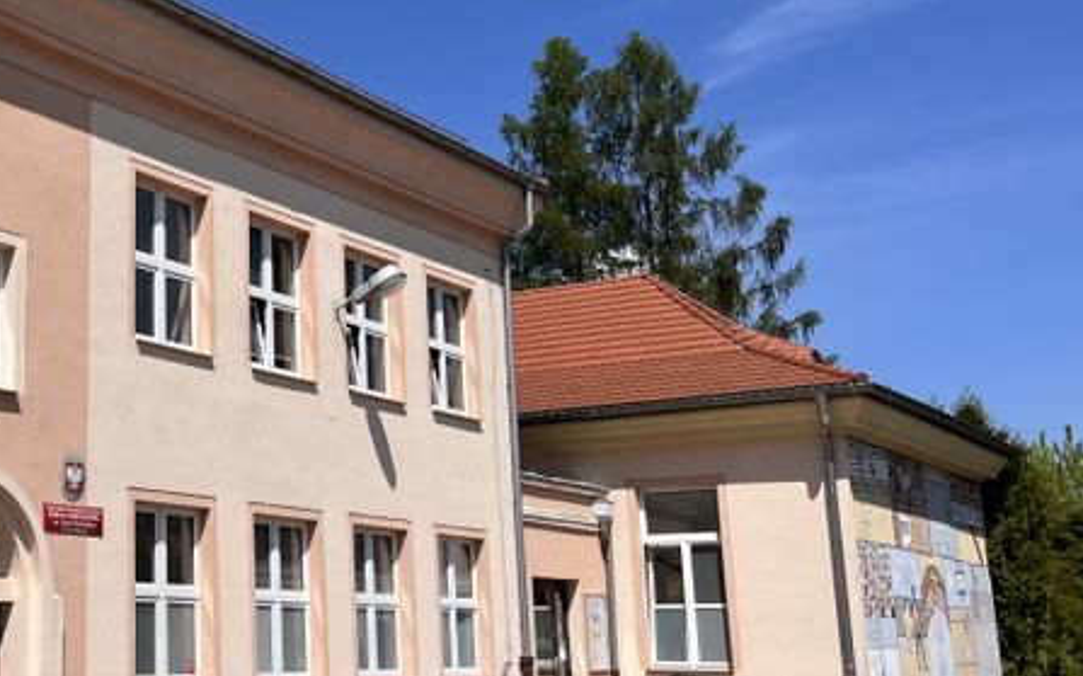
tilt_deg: +13.1
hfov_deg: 35.7
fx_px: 1564
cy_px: 275
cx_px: 92
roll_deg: -0.4
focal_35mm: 53
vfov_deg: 24.4
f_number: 1.6
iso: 50
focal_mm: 5.1
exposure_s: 1/6494
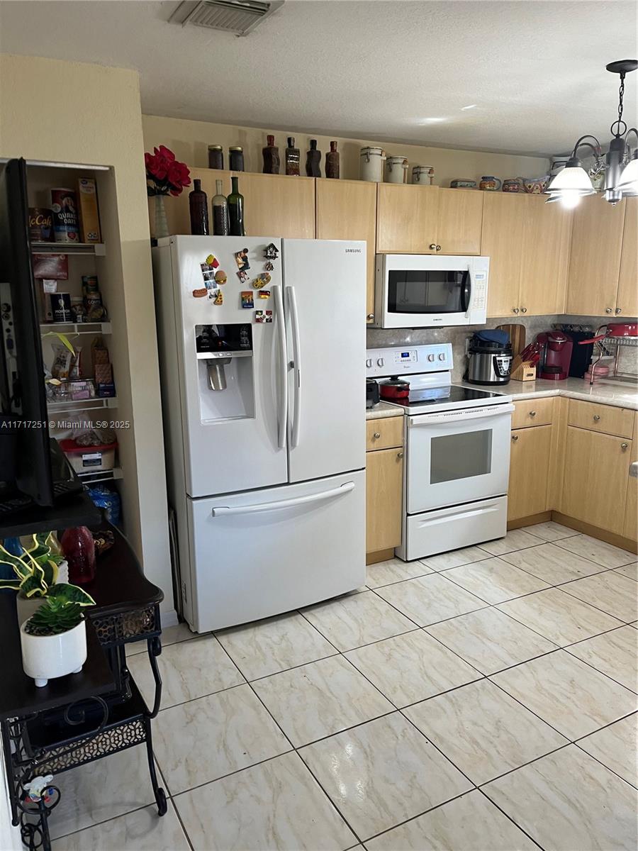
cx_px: 319
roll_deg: +0.5
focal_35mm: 26
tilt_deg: -14.4
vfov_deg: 67.3
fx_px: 639
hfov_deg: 53.1
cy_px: 426
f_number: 1.6
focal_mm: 5.1
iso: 80
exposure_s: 1/60
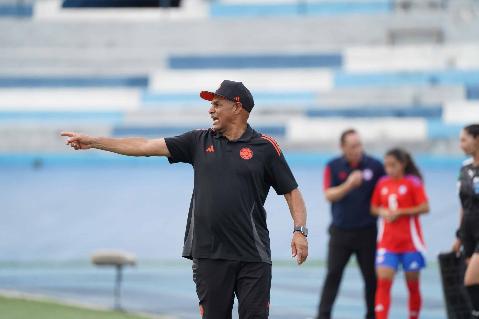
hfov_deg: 3.4
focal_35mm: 600
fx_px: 7982
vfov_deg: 2.3
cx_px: 240
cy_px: 160
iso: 5000
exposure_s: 1/4000
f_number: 6.3
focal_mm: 600
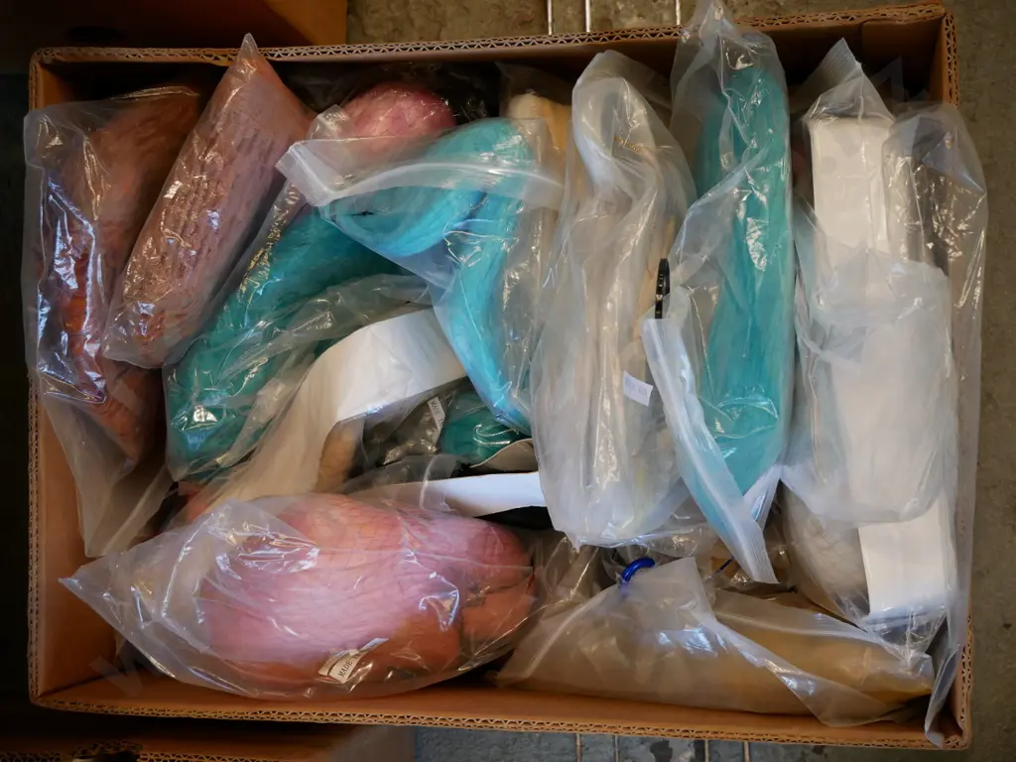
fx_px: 1468
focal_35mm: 50
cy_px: 381
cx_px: 508
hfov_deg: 38.2
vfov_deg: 29.1
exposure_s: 1/60
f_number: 4.5
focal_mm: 25
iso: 640
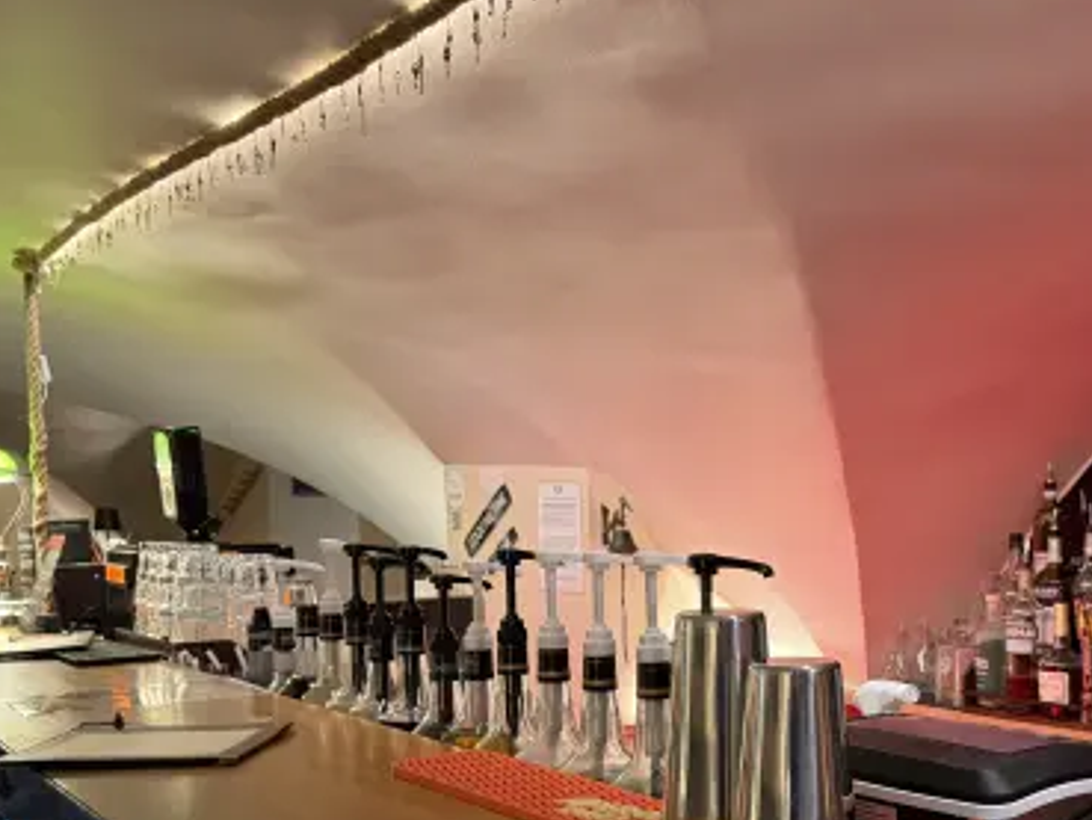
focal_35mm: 39
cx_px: 728
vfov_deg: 36.1
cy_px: 607
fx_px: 1231
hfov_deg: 47.1
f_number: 1.78
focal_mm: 6.76
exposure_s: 1/50
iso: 800
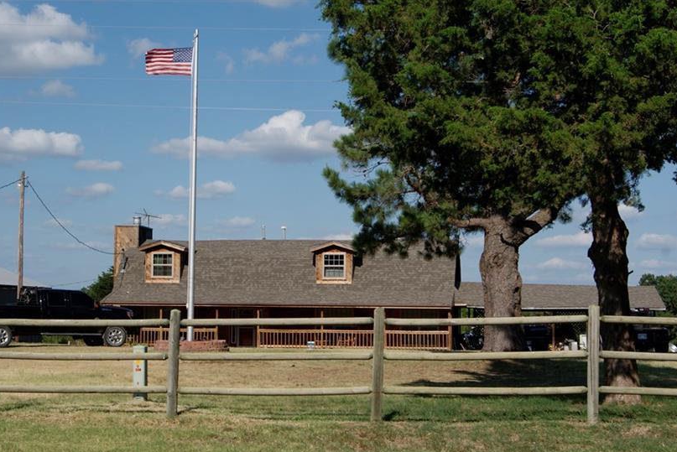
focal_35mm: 67
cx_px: 273
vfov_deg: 20.4
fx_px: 1254
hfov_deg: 30.1
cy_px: 246
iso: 100
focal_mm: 35
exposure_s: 1/200
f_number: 13
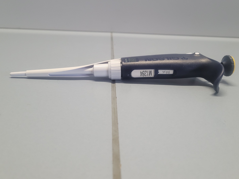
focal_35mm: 26
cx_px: 120
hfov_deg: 67.3
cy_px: 90
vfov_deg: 53.1
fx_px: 180
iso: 320
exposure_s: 1/50
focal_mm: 5.4
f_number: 1.8
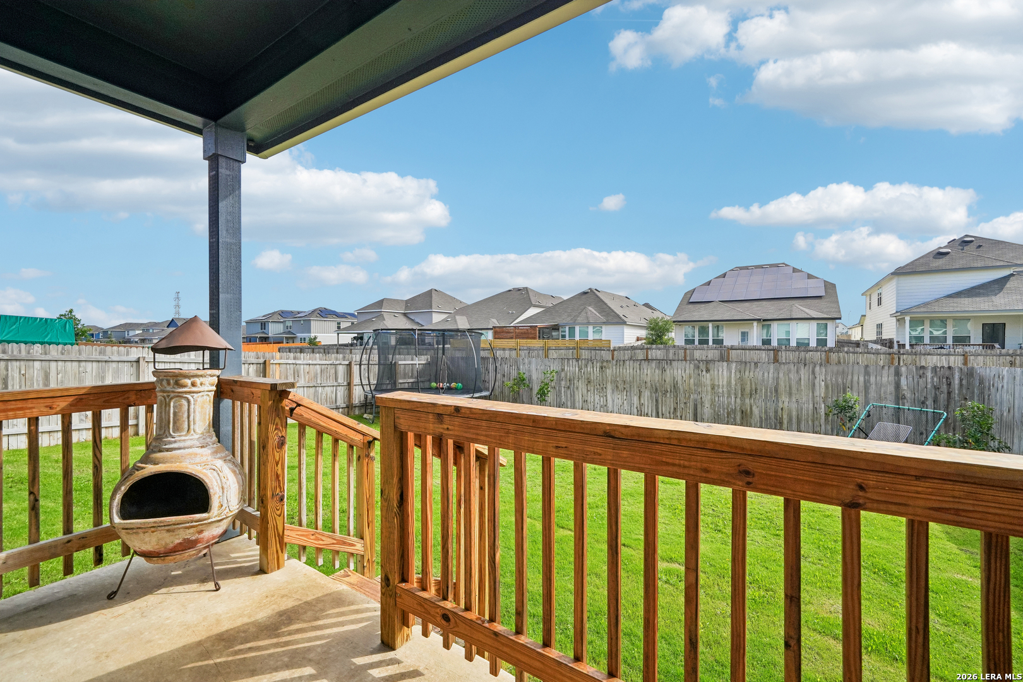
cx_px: 512
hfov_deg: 100.4
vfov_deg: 77.3
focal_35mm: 15
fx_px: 426
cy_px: 341
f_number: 8
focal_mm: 15
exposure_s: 1/2000
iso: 500
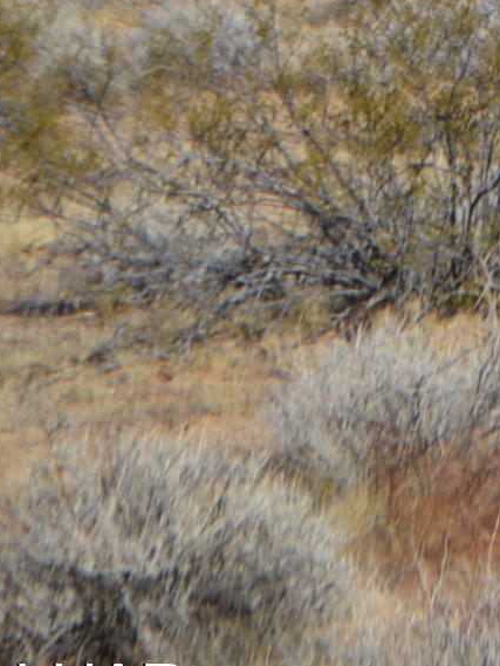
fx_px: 8038
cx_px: 1547
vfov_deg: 4.7
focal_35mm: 418
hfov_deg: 3.5
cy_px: -393
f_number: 7.1
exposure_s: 1/2000
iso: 400
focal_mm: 55
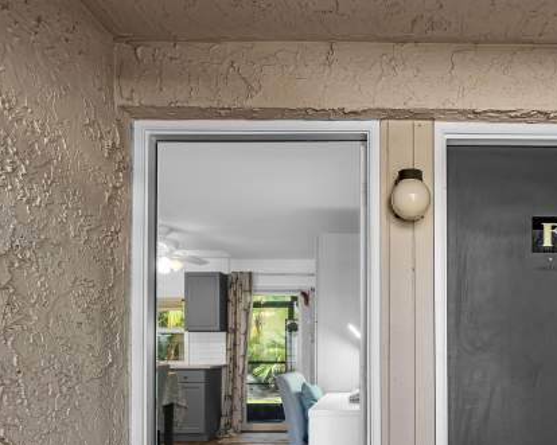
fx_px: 478
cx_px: 404
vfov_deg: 47.6
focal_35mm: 29
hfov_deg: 58.0
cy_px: 348
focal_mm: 16
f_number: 8
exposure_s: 1/20
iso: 400
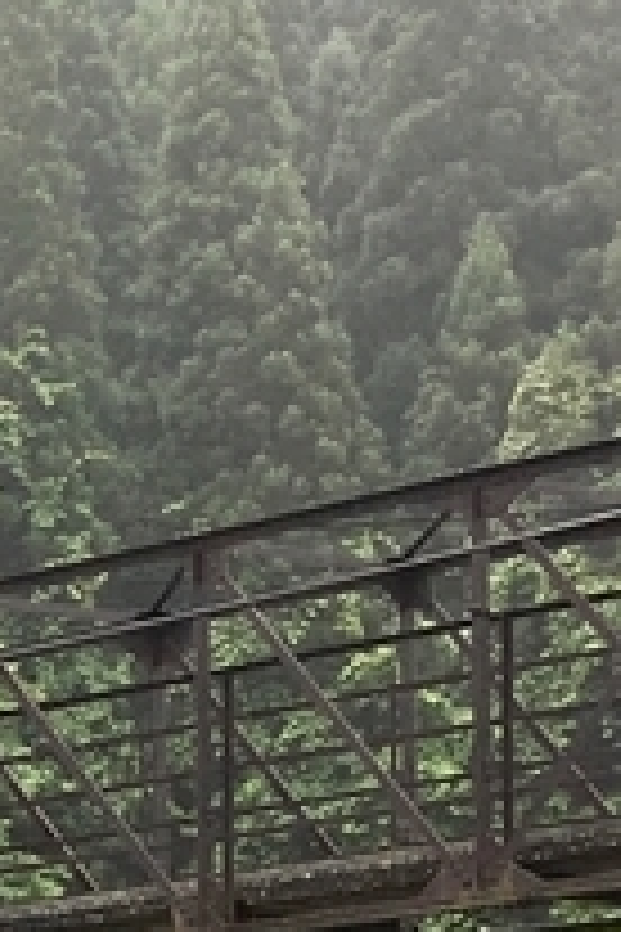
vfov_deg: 11.2
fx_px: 4528
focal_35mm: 175
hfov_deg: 7.3
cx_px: -981
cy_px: 1432
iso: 25
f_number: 2.2
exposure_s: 1/120
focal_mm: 4.15
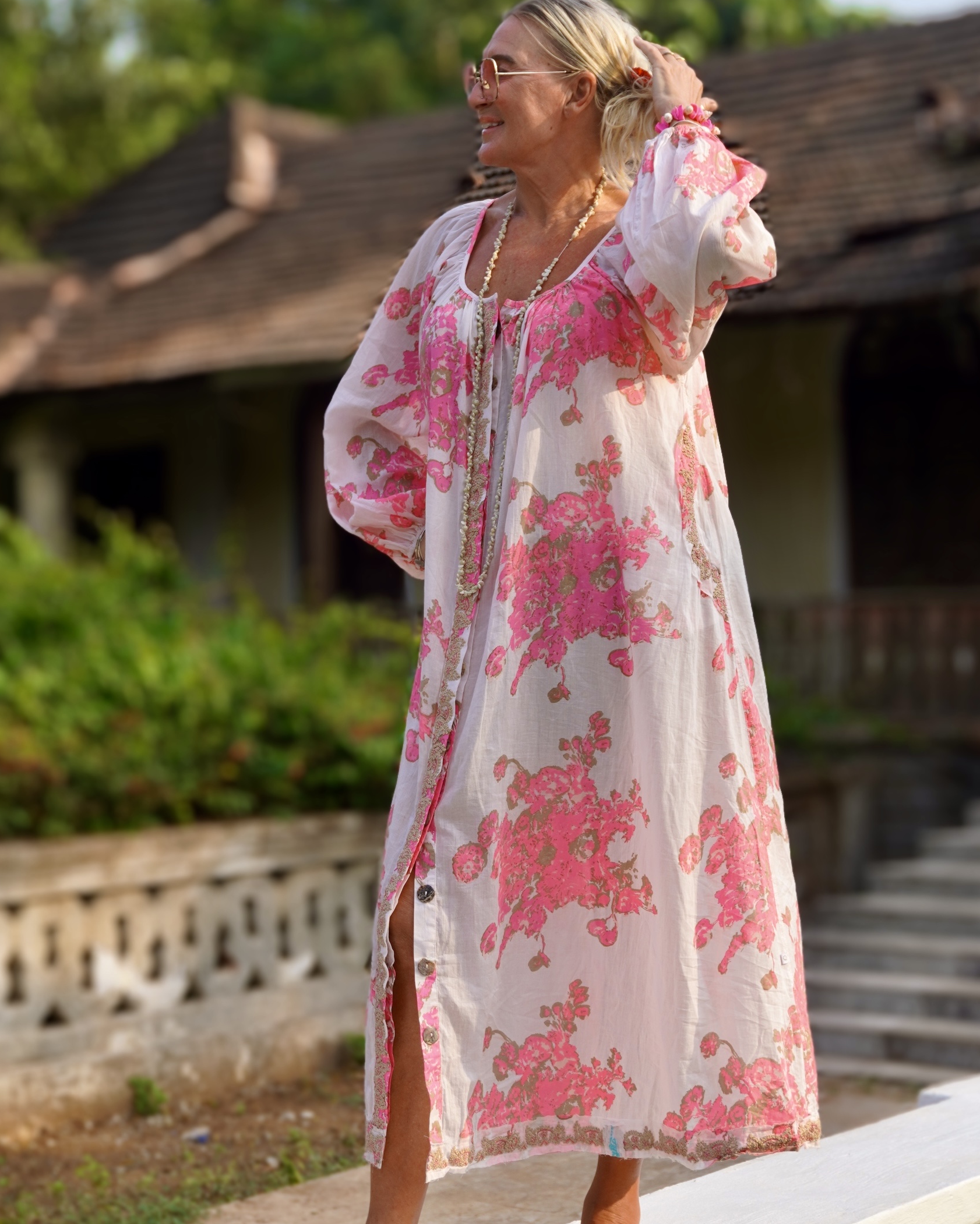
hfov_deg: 26.9
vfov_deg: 33.2
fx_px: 2051
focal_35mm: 57
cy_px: 662
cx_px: 495
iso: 100
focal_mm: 33
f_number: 5
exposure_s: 1/320
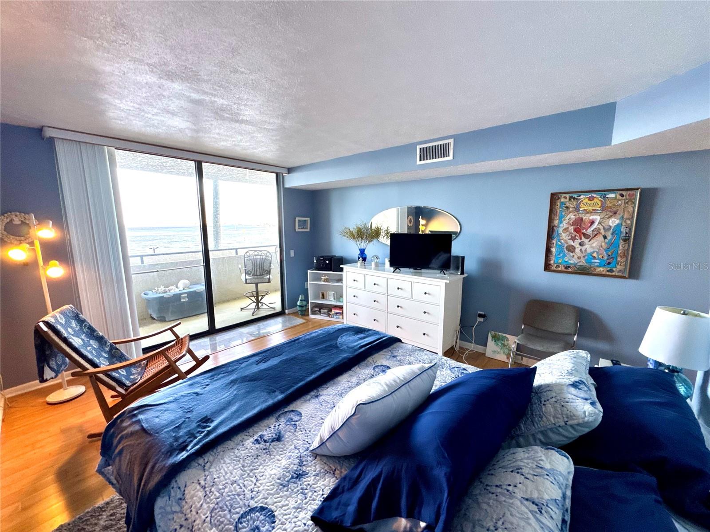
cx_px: 355
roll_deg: +0.5
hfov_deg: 102.1
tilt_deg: -8.9
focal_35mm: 14
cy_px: 266
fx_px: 287
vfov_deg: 85.7
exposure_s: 1/120
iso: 250
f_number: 2.2
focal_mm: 2.22
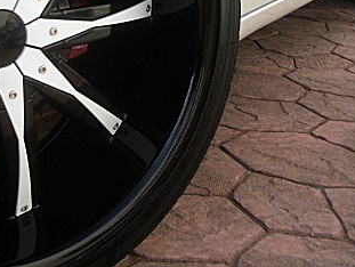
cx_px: 79
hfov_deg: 25.9
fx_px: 760
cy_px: 22
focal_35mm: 74
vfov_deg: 19.5
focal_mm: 6.3
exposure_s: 1/320
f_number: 2.8
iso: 50
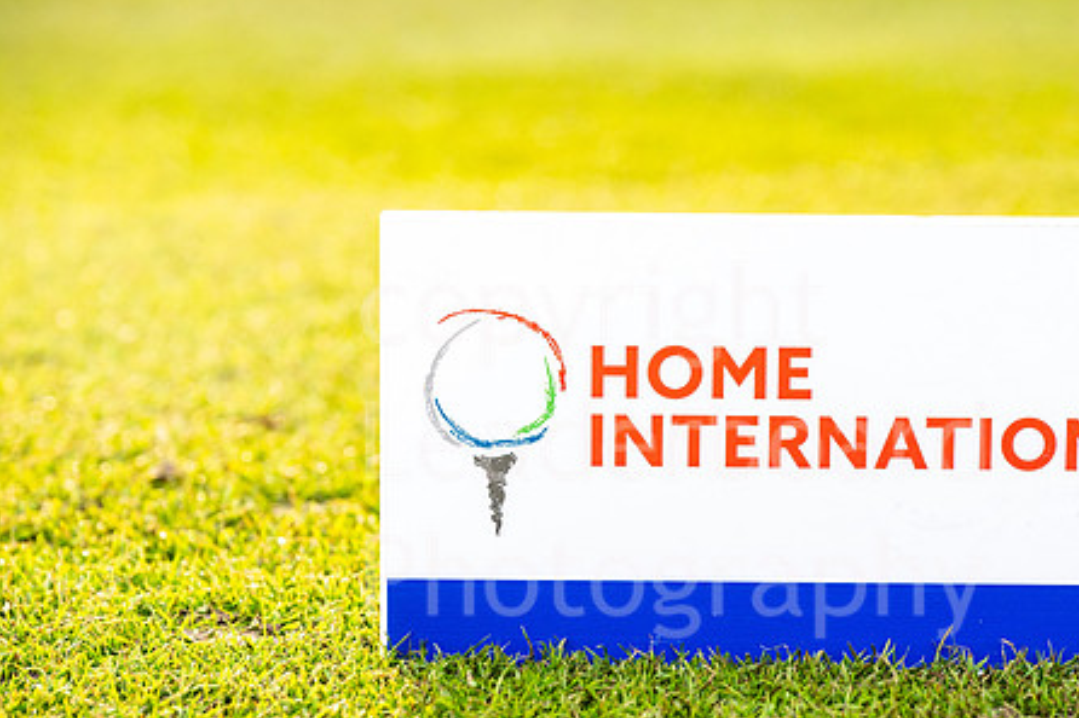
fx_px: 4015
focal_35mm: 134
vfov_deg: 10.2
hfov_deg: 15.3
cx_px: 677
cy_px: 463
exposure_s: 1/250
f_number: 6.3
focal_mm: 103
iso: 500
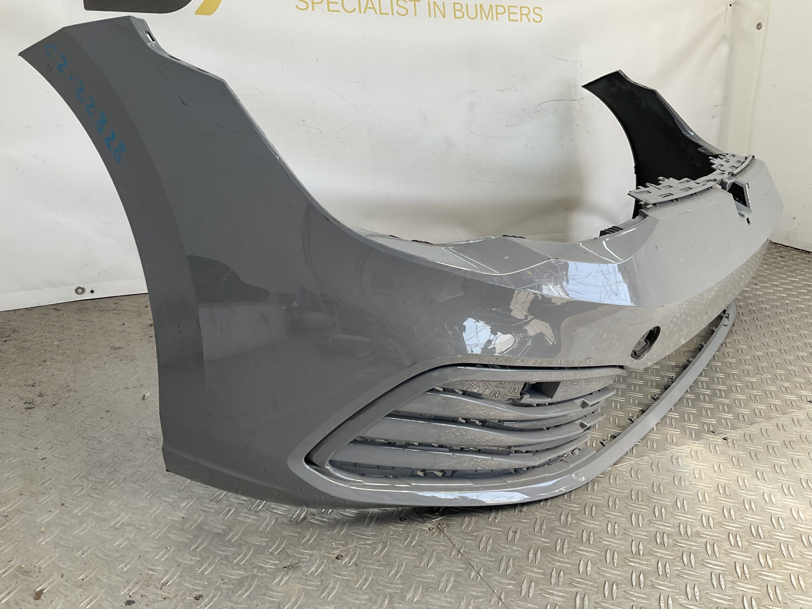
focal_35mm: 29
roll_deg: -4.0
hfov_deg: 61.7
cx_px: 406
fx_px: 680
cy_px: 304
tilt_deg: -19.2
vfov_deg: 48.2
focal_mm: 3
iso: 16
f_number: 1.8
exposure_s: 1/207
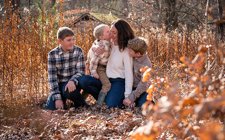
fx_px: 570
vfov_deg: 14.0
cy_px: 73
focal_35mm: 93
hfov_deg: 22.3
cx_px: 105
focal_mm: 85
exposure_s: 1/250
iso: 250
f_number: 6.3
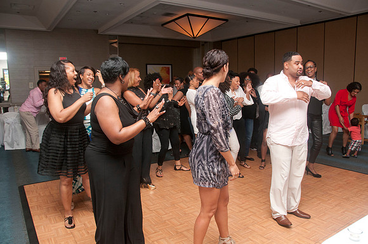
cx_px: 184
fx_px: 276
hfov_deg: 67.5
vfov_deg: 47.8
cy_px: 122
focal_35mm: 27
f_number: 5.6
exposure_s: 1/125
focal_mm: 18
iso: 400
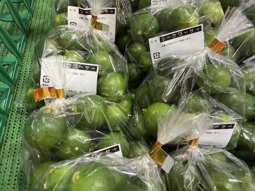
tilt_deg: -53.3
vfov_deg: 56.8
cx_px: 128
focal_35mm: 24
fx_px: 177
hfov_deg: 71.6
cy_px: 96
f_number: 2.2
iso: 320
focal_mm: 2.22
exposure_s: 1/60
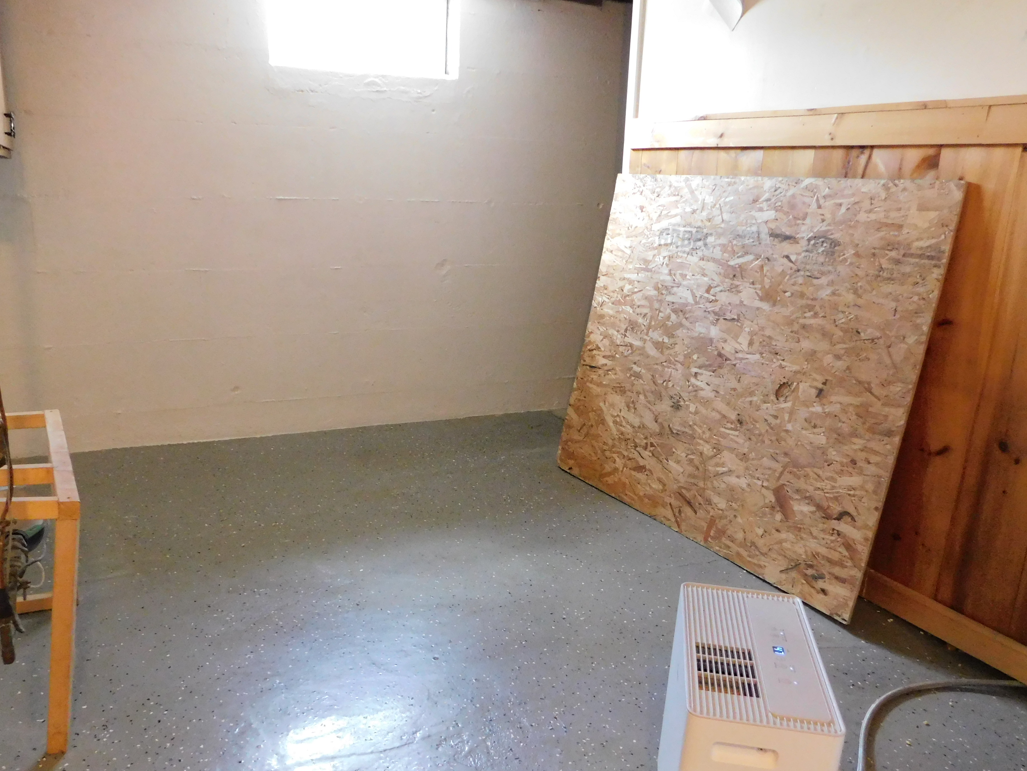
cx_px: 498
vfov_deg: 46.7
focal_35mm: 30
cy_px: 440
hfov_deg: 59.9
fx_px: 890
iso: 800
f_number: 3
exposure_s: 1/20
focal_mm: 4.1
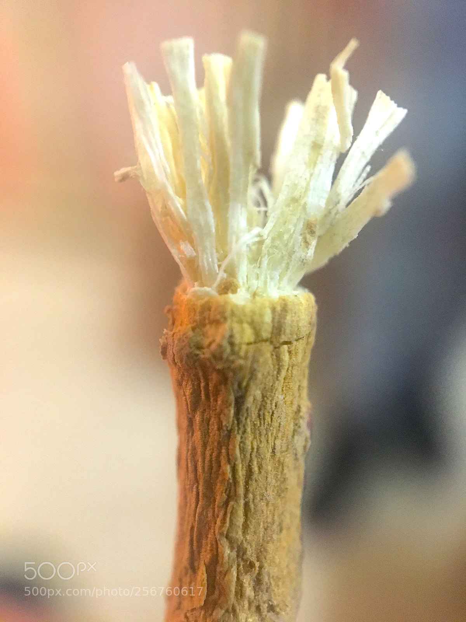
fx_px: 521
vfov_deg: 61.7
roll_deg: -3.2
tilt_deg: -39.5
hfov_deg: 48.2
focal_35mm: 29
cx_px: 233
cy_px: 311
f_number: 2.2
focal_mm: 4.15
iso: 200
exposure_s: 1/17
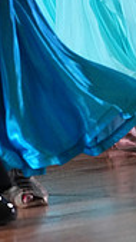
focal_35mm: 508
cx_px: 158
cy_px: -166
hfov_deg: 2.4
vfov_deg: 4.2
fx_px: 3258
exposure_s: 1/400
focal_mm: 141
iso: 6400
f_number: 5.6
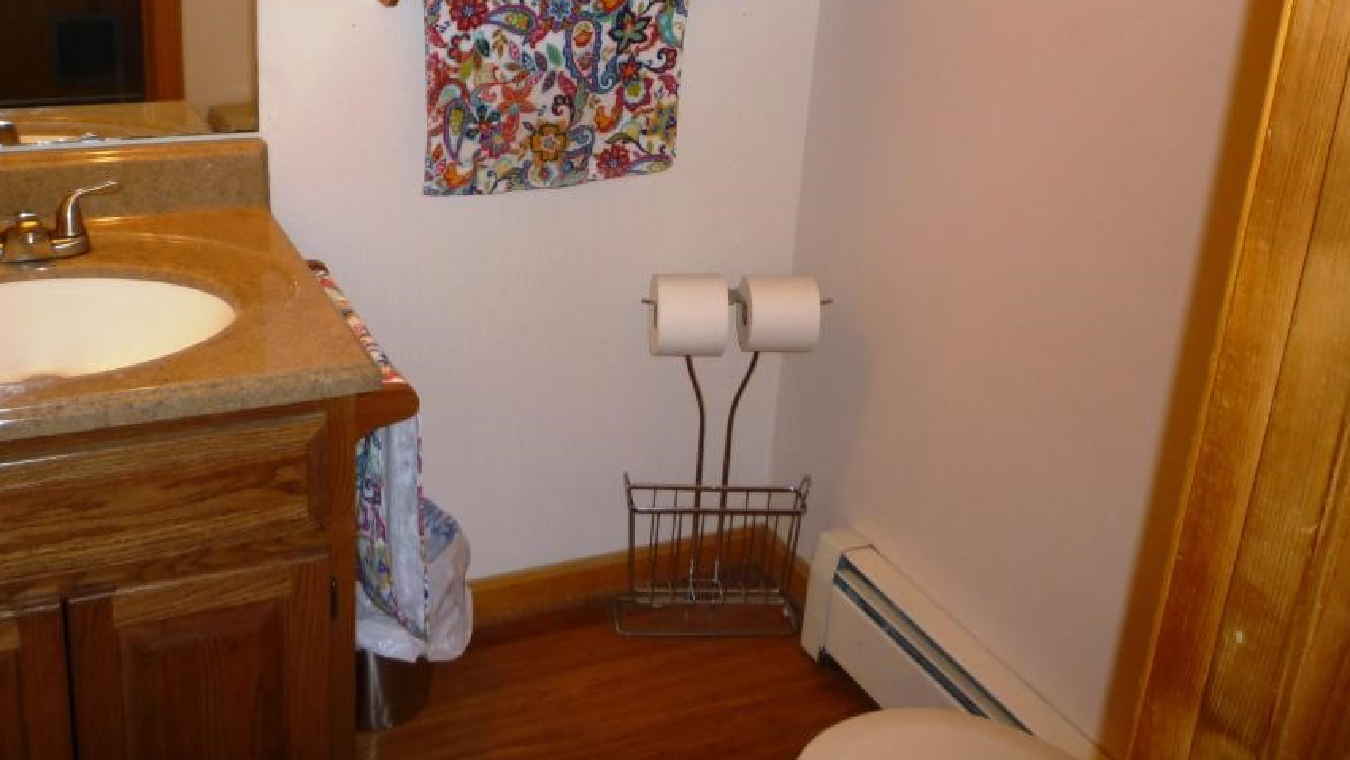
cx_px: 627
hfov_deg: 52.7
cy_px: 236
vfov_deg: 30.9
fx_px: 1360
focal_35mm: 38
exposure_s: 1/30
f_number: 3.3
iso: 100
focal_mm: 5.2
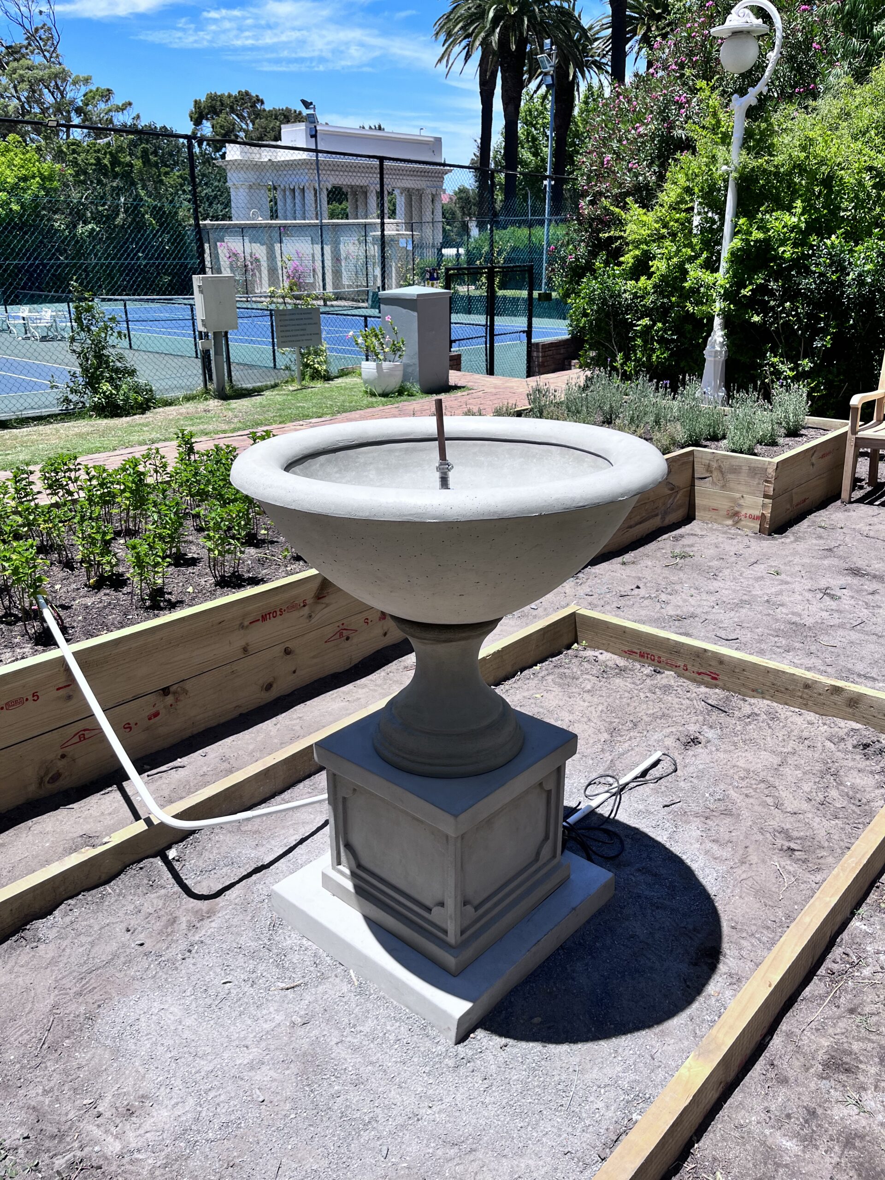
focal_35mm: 26
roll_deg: +0.2
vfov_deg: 67.3
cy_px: 590
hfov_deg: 53.1
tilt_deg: -18.2
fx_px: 886
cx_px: 442
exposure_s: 1/3135
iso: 50
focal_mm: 5.1
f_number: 1.6
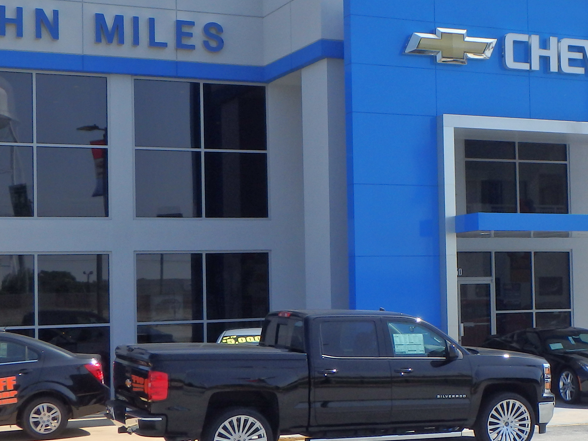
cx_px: 449
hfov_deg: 26.3
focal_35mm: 73
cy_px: 240
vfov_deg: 20.2
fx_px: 1240
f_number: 4.9
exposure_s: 1/640
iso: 125
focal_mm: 6
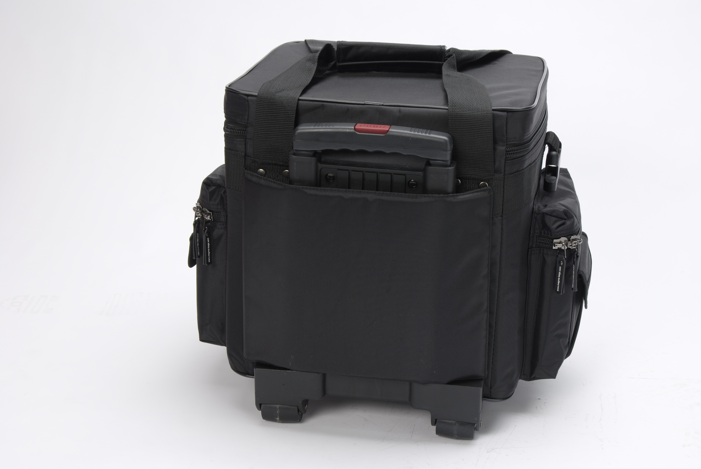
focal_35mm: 68
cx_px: 350
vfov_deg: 20.2
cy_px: 234
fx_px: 1316
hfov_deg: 29.8
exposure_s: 1/40
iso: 100
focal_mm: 45
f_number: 10
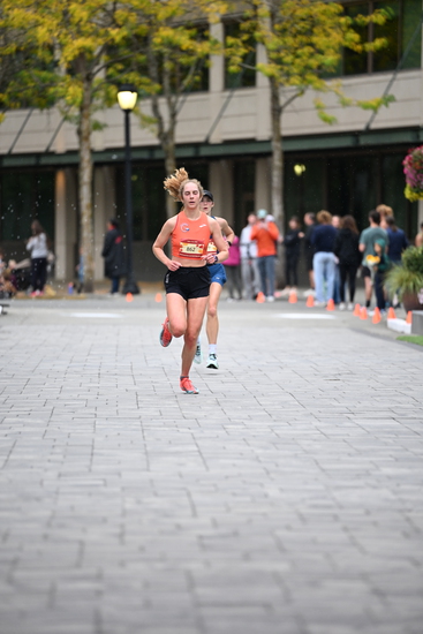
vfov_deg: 10.3
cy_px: 317
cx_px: 212
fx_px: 3523
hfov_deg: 6.9
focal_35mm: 200
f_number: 2.8
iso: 1250
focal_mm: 200
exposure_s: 1/1600
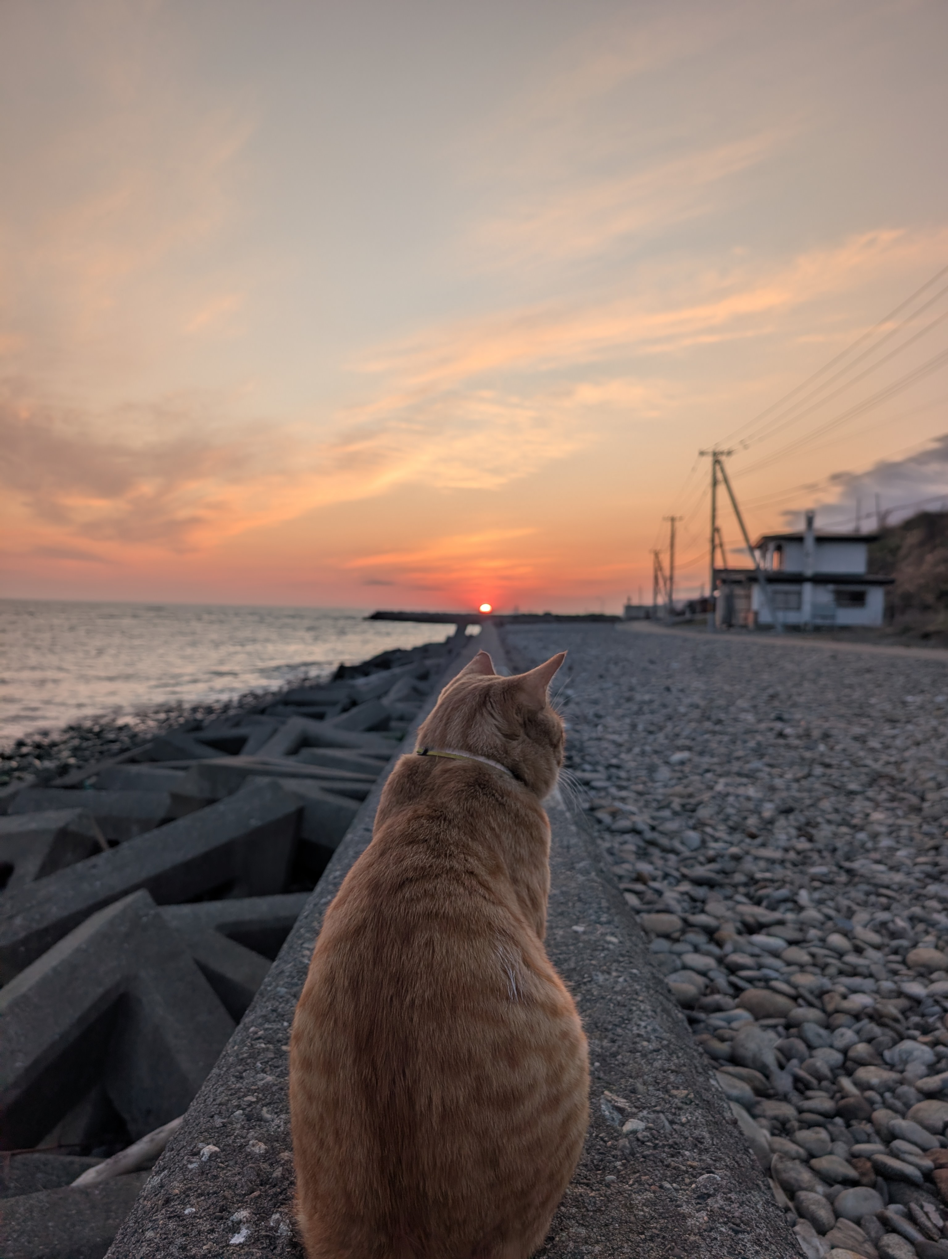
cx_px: 474
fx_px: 874
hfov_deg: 56.9
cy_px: 630
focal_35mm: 24
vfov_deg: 71.5
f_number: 1.68
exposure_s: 1/164
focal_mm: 6.9
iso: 22
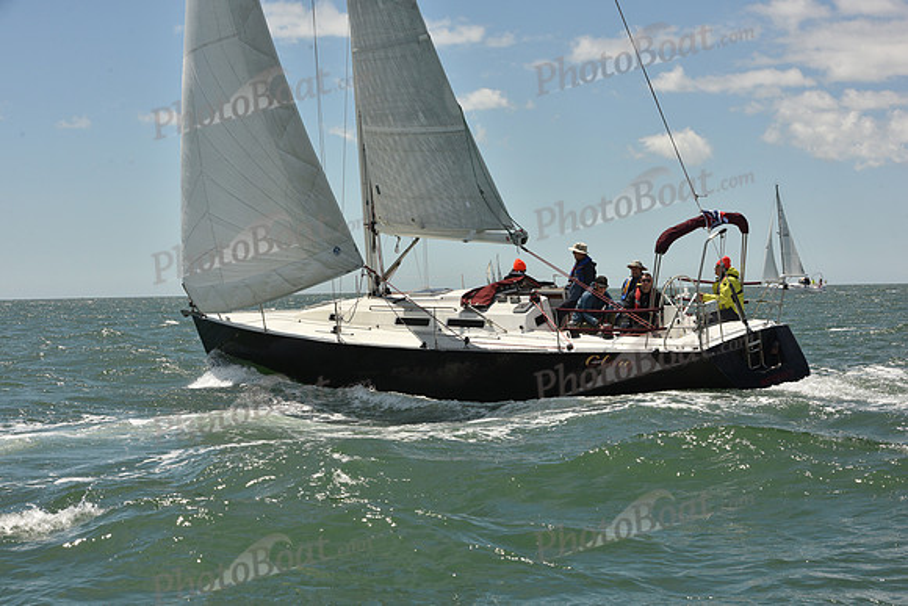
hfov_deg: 28.8
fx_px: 1766
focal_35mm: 70
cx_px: 454
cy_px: 303
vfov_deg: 19.5
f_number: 13
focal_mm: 70
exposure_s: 1/800
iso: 320
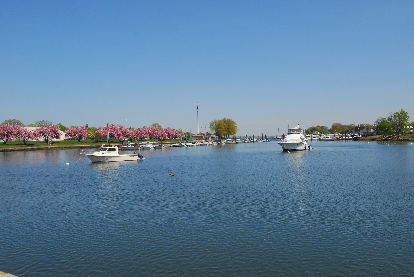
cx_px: 207
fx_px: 414
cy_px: 138
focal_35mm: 36
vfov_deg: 37.0
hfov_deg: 53.1
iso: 200
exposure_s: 1/400
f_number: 10
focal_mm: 24
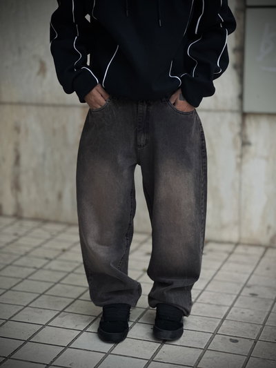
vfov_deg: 25.3
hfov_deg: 19.1
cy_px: 184
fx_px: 818
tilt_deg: -11.4
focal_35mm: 77
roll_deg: -0.2
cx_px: 138
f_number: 2.8
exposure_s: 1/33
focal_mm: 9
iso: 200
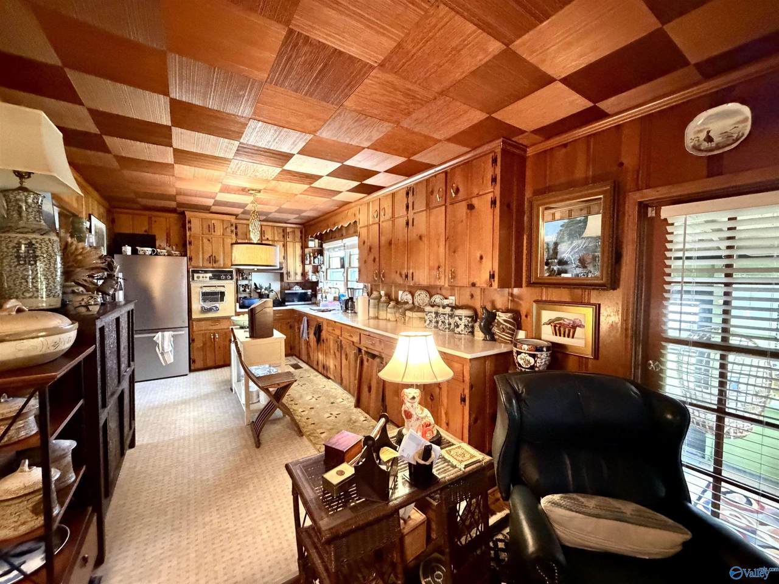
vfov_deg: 85.7
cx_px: 390
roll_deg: -0.2
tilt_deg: -2.0
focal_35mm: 14
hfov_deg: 102.1
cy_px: 292
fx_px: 315
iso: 1250
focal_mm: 2.22
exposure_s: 1/60
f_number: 2.2
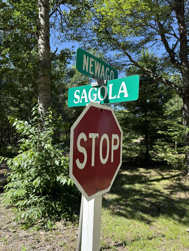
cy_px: 126
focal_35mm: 24
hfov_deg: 56.8
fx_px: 175
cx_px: 94
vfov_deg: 71.6
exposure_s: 1/2000
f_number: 1.78
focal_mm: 6.76
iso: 100
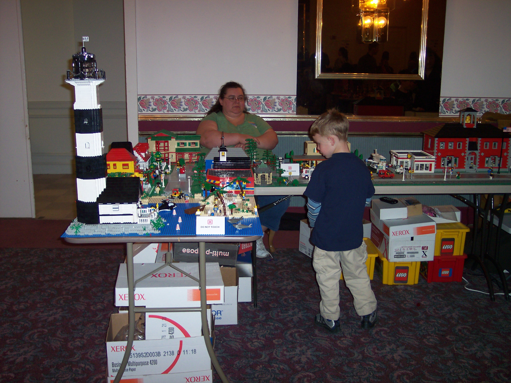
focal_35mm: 38
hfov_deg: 49.0
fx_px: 561
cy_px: 192
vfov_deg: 37.7
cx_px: 256
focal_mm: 8
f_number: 2.8
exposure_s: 1/30
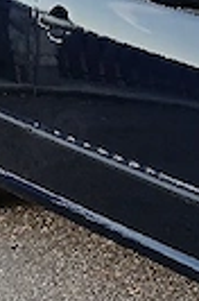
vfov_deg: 16.1
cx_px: 384
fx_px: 1058
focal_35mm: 127
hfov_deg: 10.0
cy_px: 226
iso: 304
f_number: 1.9
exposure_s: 1/101
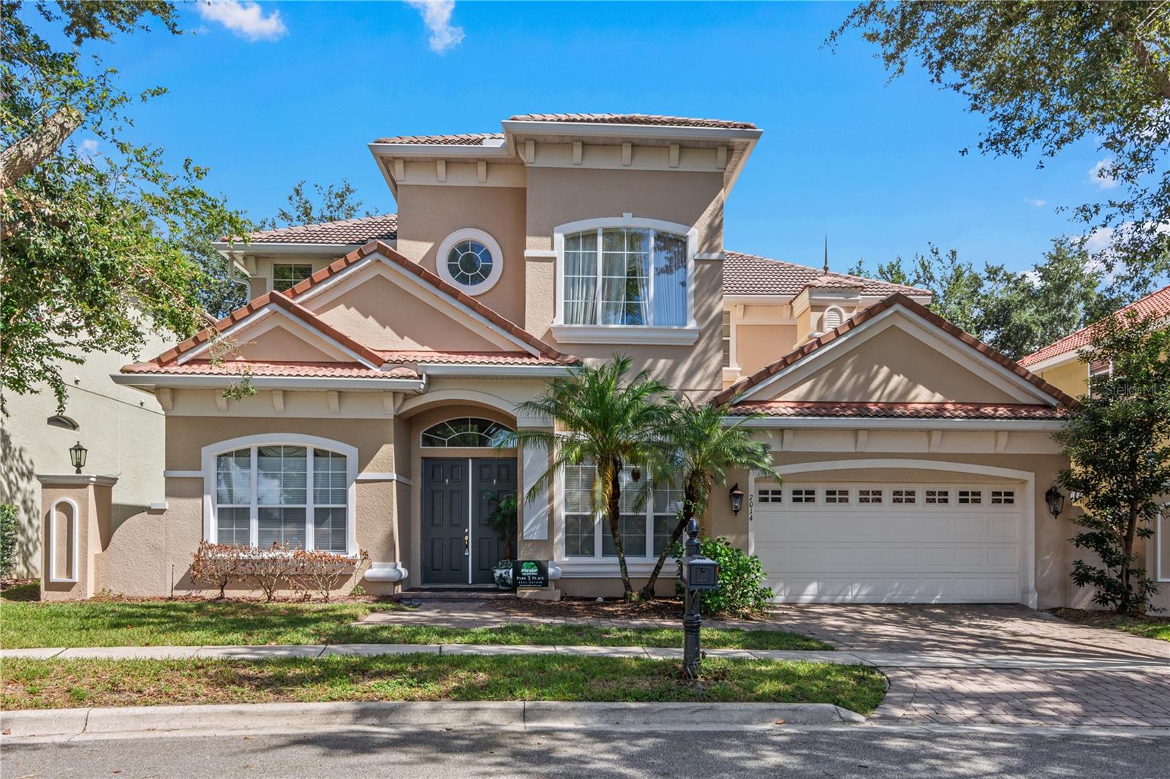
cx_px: 585
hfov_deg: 77.3
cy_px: 390
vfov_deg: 56.1
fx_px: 731
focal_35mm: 22
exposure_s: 1/320
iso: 200
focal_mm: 15
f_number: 9
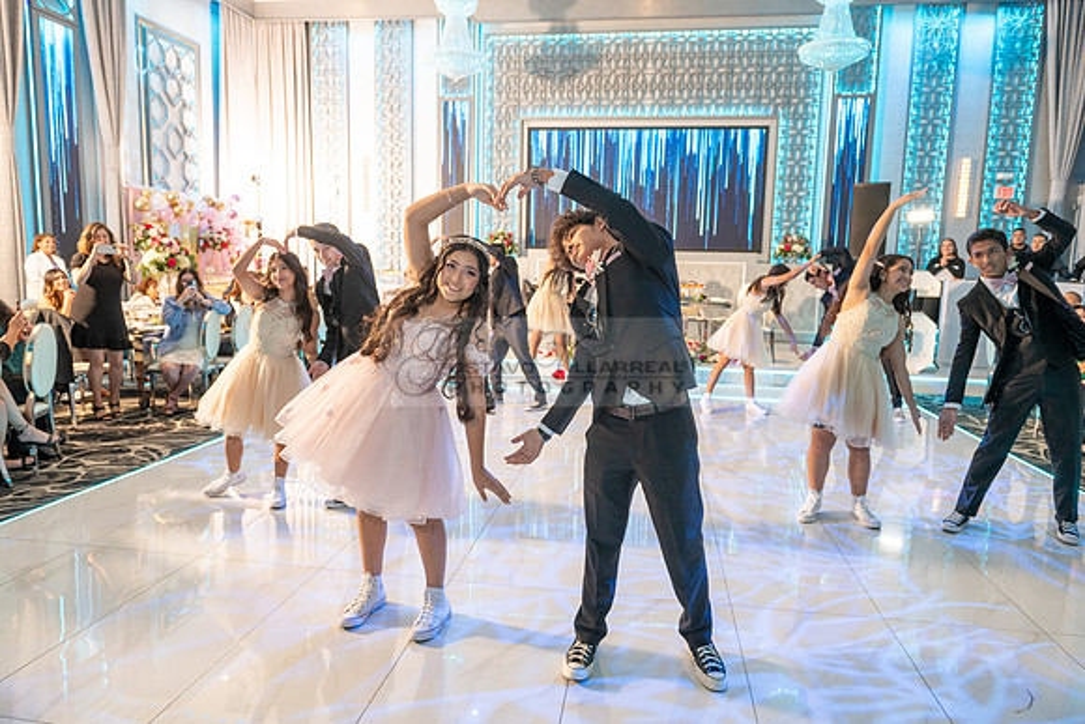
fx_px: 723
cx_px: 542
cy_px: 362
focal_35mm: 24
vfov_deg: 53.2
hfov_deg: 73.7
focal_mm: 24
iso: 640
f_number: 4.5
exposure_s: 1/160
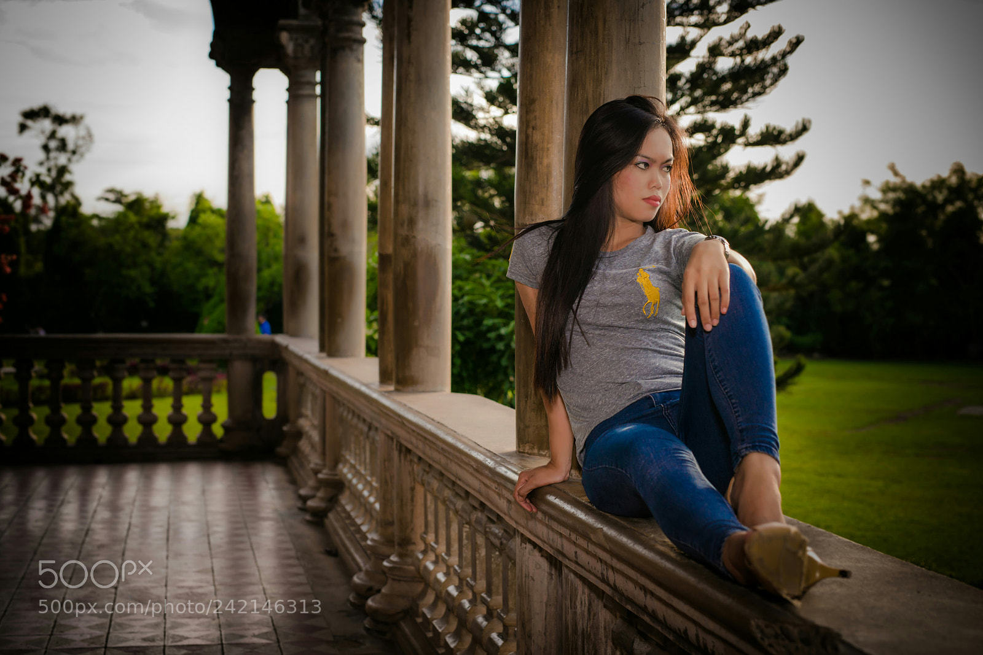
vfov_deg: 27.0
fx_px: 1365
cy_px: 328
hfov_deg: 39.6
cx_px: 492
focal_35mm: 50
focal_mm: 50
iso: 640
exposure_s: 1/800
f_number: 5
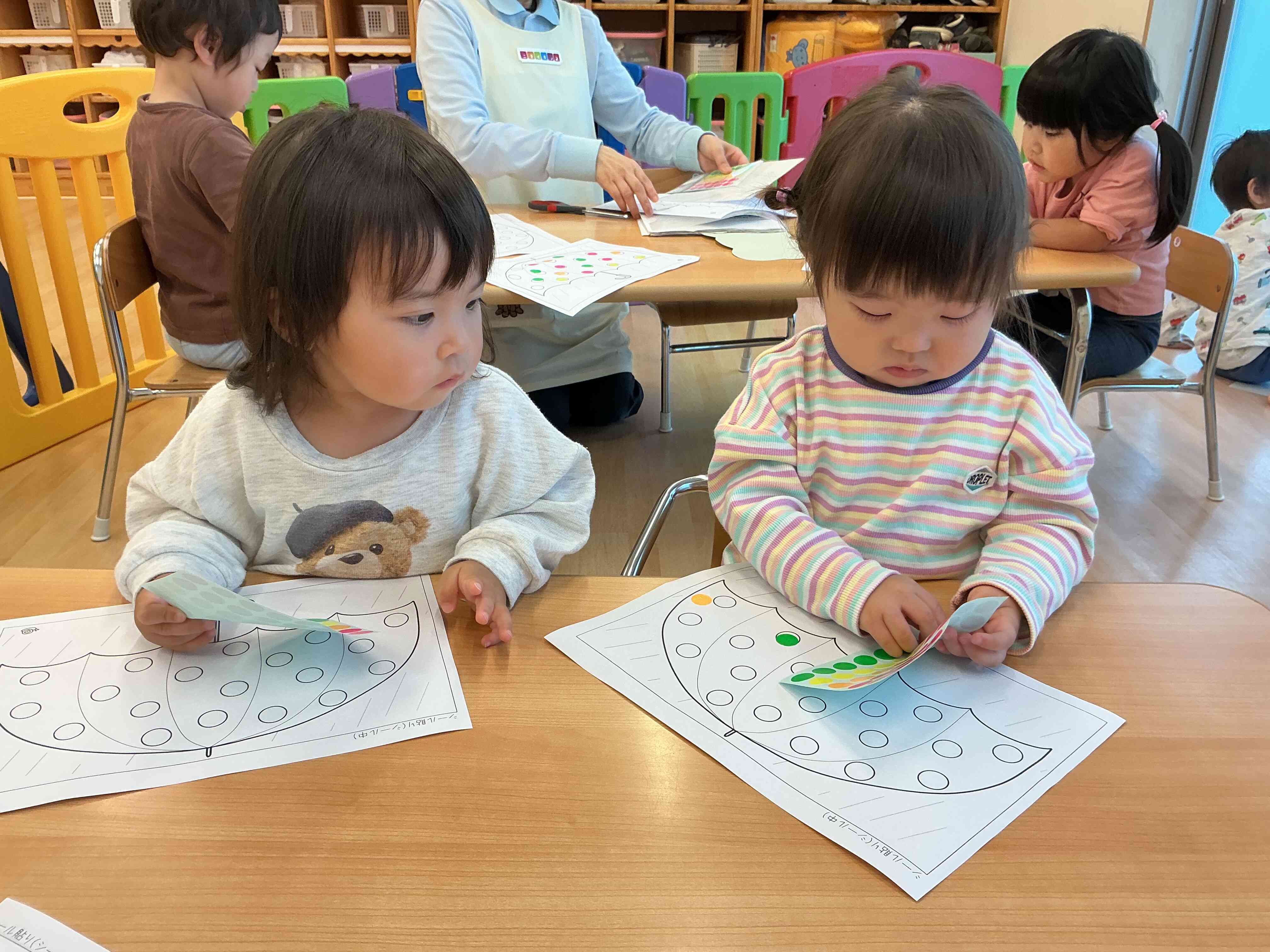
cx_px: 635
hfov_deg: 61.7
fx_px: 1064
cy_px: 476
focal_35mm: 29
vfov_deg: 48.2
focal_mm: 3
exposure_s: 1/120
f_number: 1.8
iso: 50
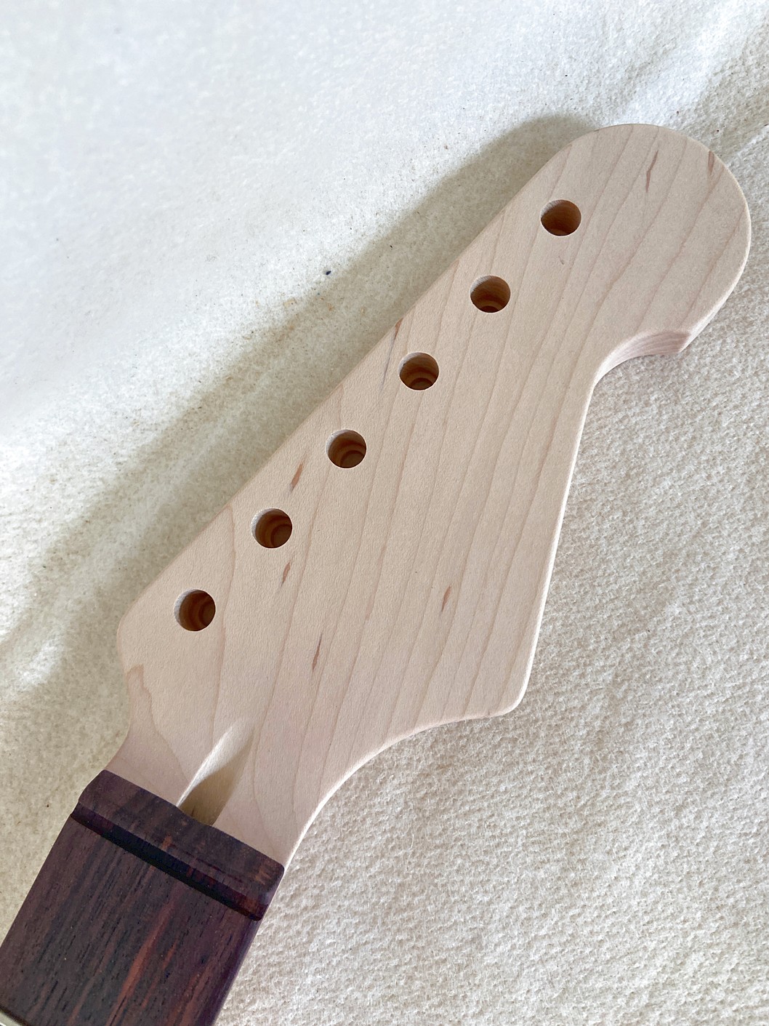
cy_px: 513
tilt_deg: -78.9
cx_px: 384
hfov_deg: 53.1
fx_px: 770
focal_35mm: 26
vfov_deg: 67.3
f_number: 1.8
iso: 125
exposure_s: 1/120
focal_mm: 4.25
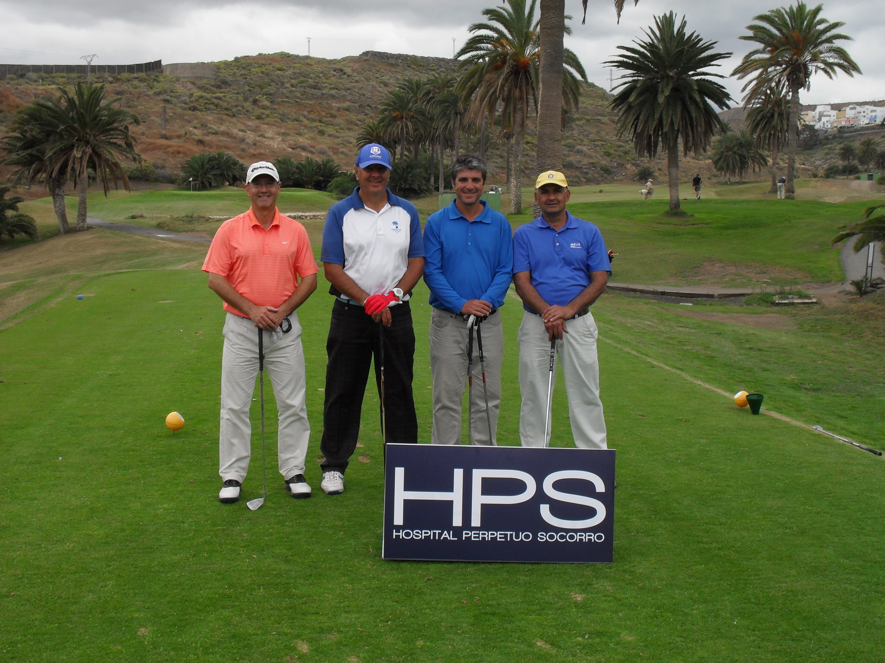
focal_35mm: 42
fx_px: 1074
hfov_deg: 44.8
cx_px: 442
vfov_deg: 34.3
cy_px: 332
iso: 100
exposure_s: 1/90
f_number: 9.2
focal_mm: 7.5
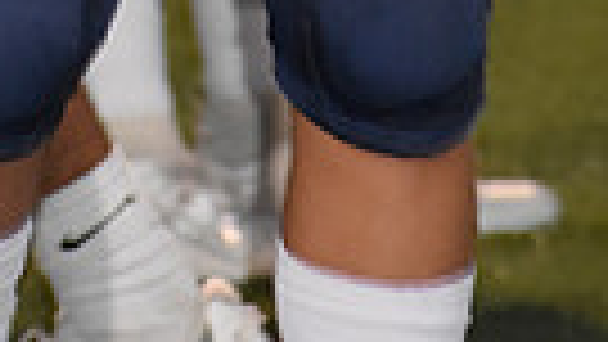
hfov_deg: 1.5
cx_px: 110
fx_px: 22881
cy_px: -904
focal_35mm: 1419
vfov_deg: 0.9
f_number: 5.6
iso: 2800
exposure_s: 1/60
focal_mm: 210
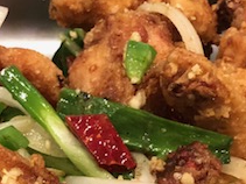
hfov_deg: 22.3
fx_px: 604
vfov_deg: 16.1
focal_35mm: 85
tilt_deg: -56.5
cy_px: 266
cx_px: 9
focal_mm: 3.99
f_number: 1.8
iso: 100
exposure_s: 1/15
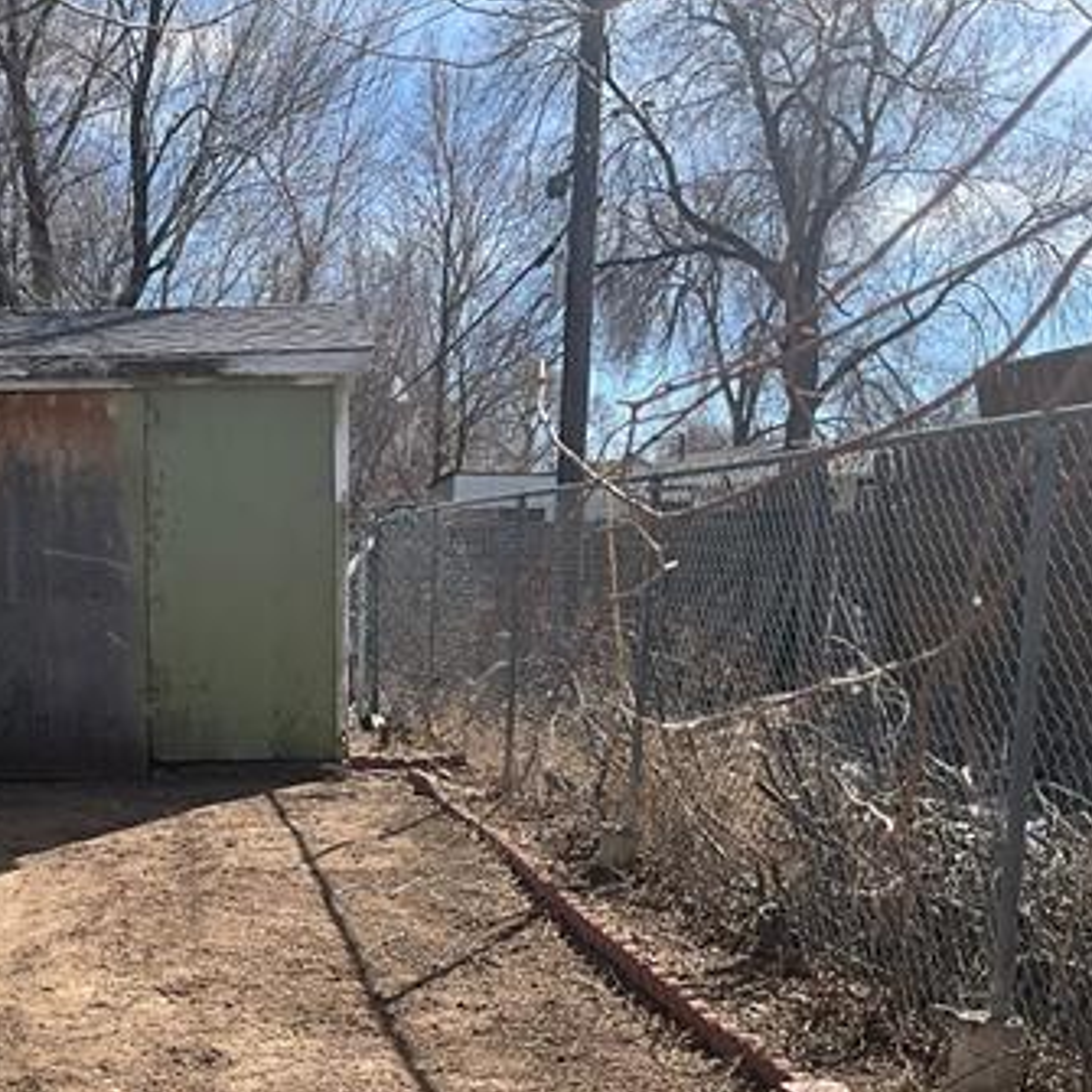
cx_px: 134
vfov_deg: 34.5
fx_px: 1749
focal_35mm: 49
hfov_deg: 33.1
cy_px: 683
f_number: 1.8
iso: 25
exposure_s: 1/1250
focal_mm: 3
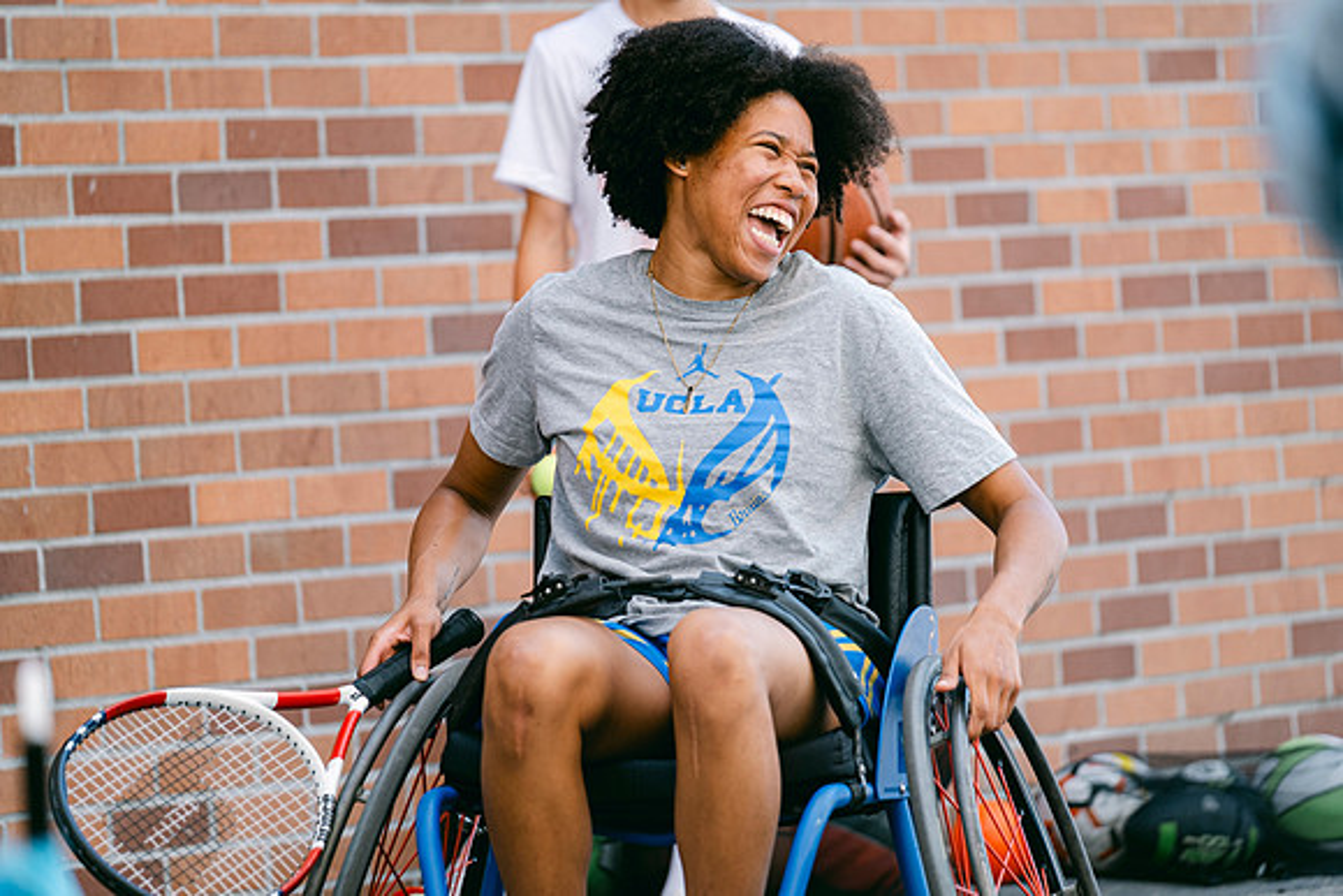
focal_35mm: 216
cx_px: 672
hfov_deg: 9.5
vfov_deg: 6.4
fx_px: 8049
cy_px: 448
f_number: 2.8
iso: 160
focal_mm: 140
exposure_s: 1/210
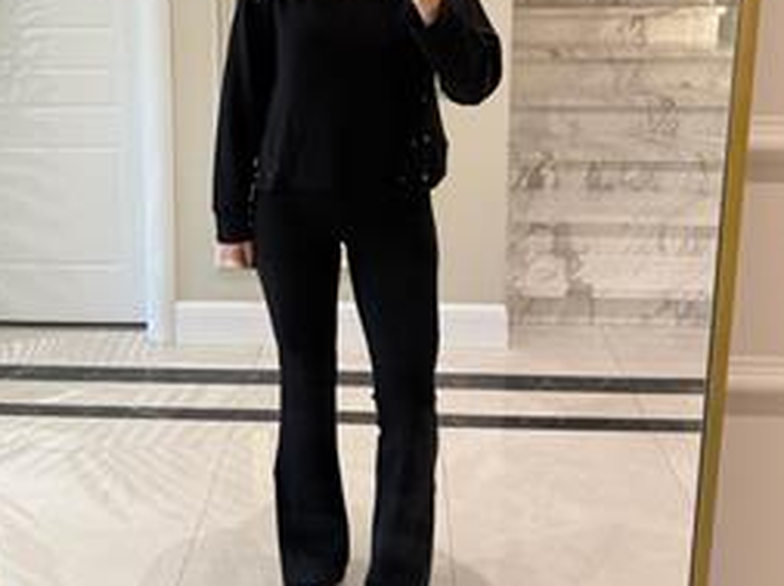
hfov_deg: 49.0
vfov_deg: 35.7
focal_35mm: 38
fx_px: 859
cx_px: 350
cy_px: 78
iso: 125
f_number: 1.78
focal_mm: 6.76
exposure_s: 1/50
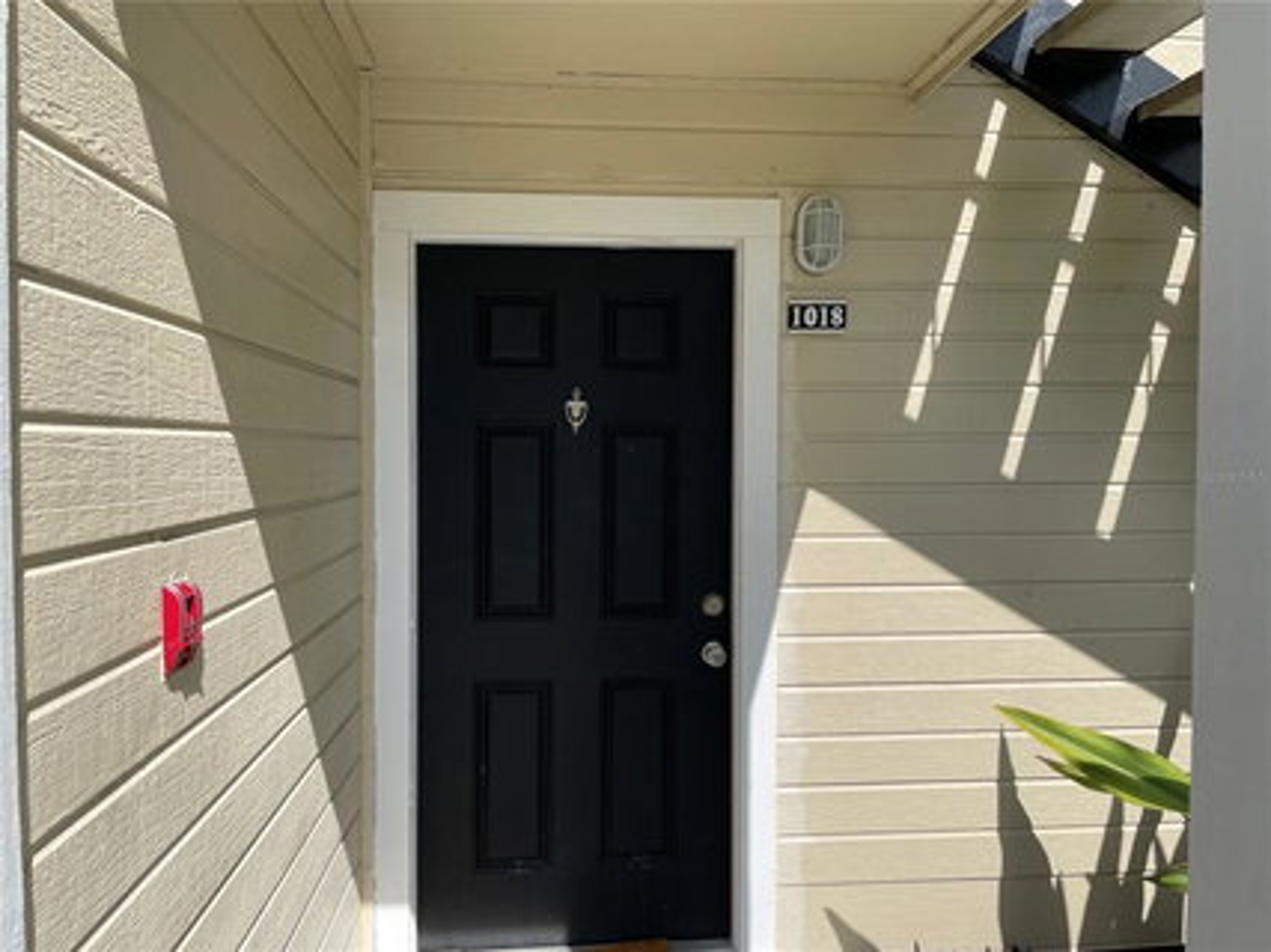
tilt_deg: -2.5
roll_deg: -0.1
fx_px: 954
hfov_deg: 67.3
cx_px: 636
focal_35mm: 26
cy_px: 476
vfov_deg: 53.0
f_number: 1.6
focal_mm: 4.2
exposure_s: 1/2817
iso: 32
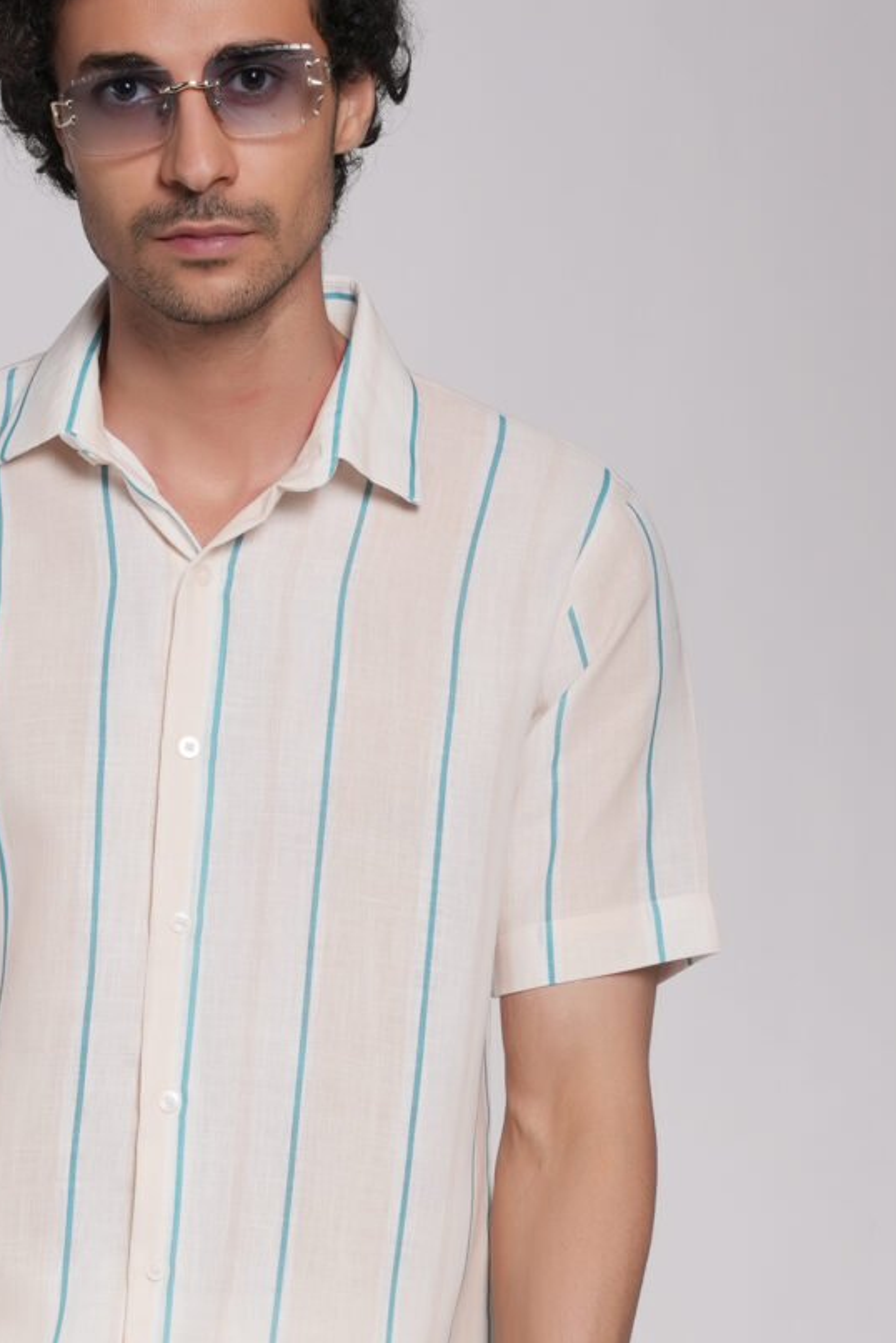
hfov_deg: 7.5
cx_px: 157
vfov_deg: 11.1
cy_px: 1586
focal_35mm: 183
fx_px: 6810
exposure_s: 1/160
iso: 200
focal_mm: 57.5
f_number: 9
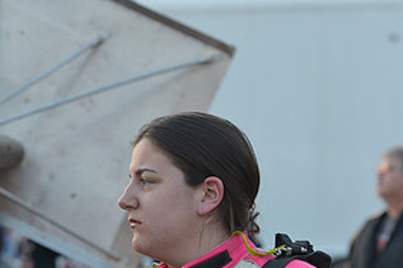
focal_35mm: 252
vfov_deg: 5.4
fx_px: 2819
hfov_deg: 8.2
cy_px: 243
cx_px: 143
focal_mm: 122
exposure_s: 1/250
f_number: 5
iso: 800
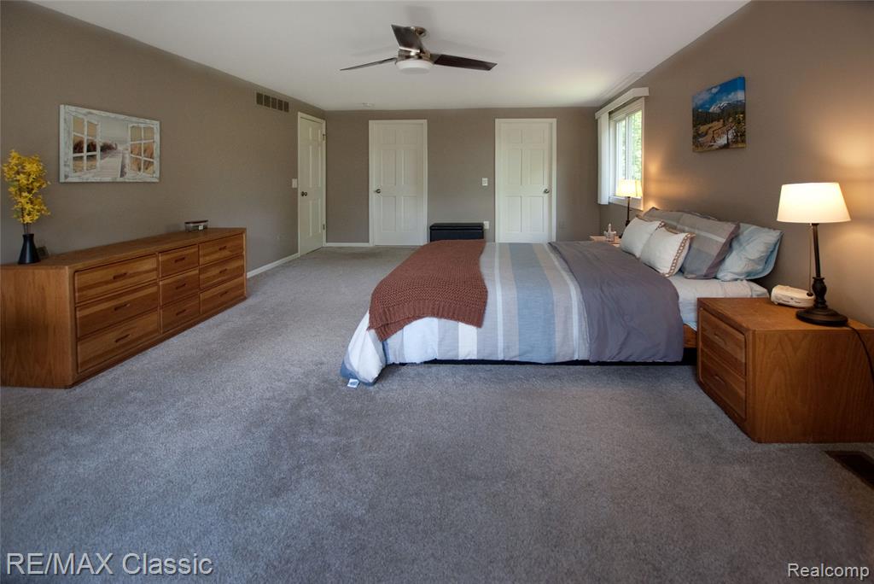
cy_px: 292
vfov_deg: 77.4
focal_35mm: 15
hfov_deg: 100.4
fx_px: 364
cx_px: 437
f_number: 3.5
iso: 640
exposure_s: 1/125
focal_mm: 10
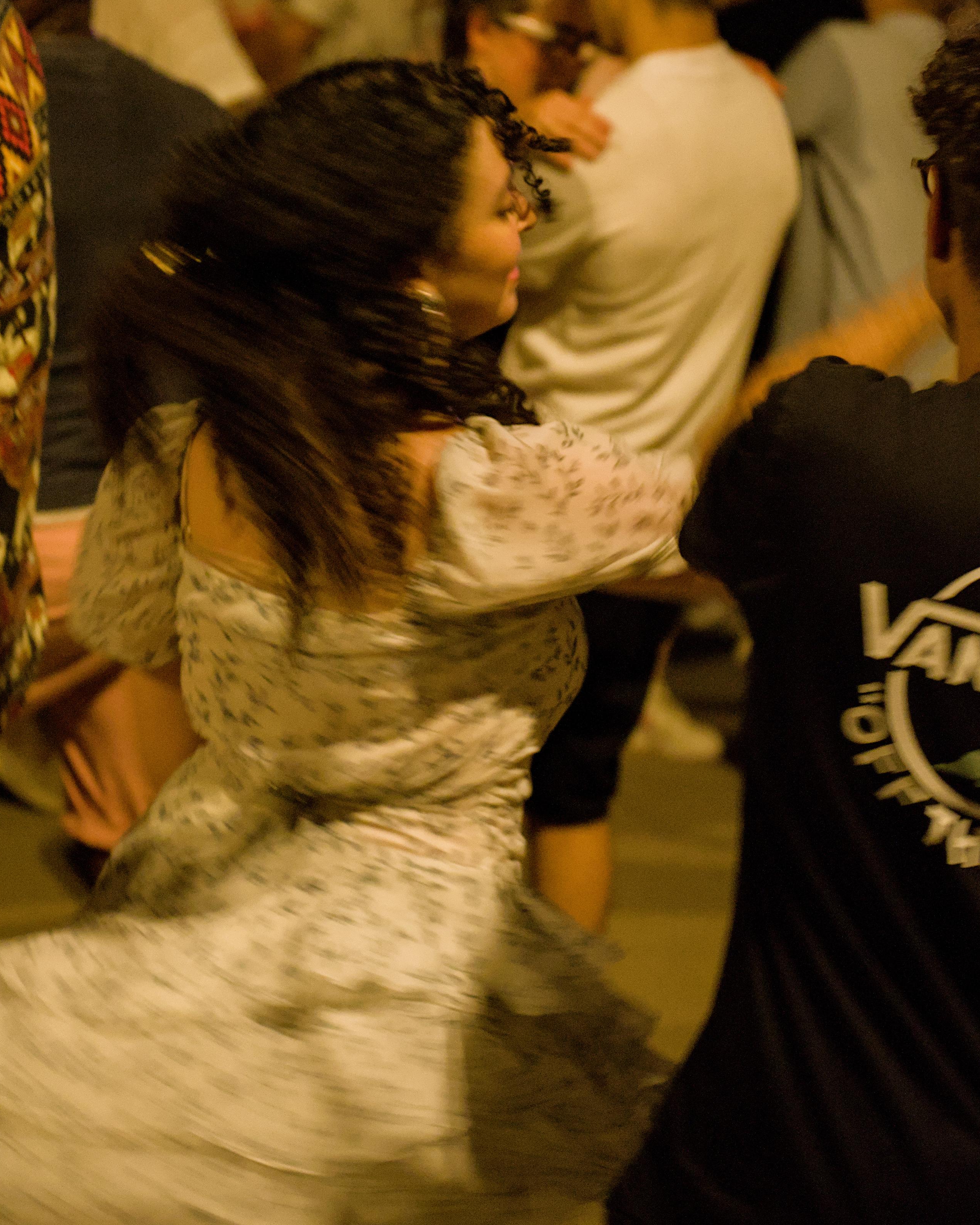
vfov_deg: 15.3
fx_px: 4568
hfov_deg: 12.2
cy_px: 525
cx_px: 489
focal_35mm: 126
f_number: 3.7
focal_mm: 74.1
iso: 12800
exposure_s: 1/60
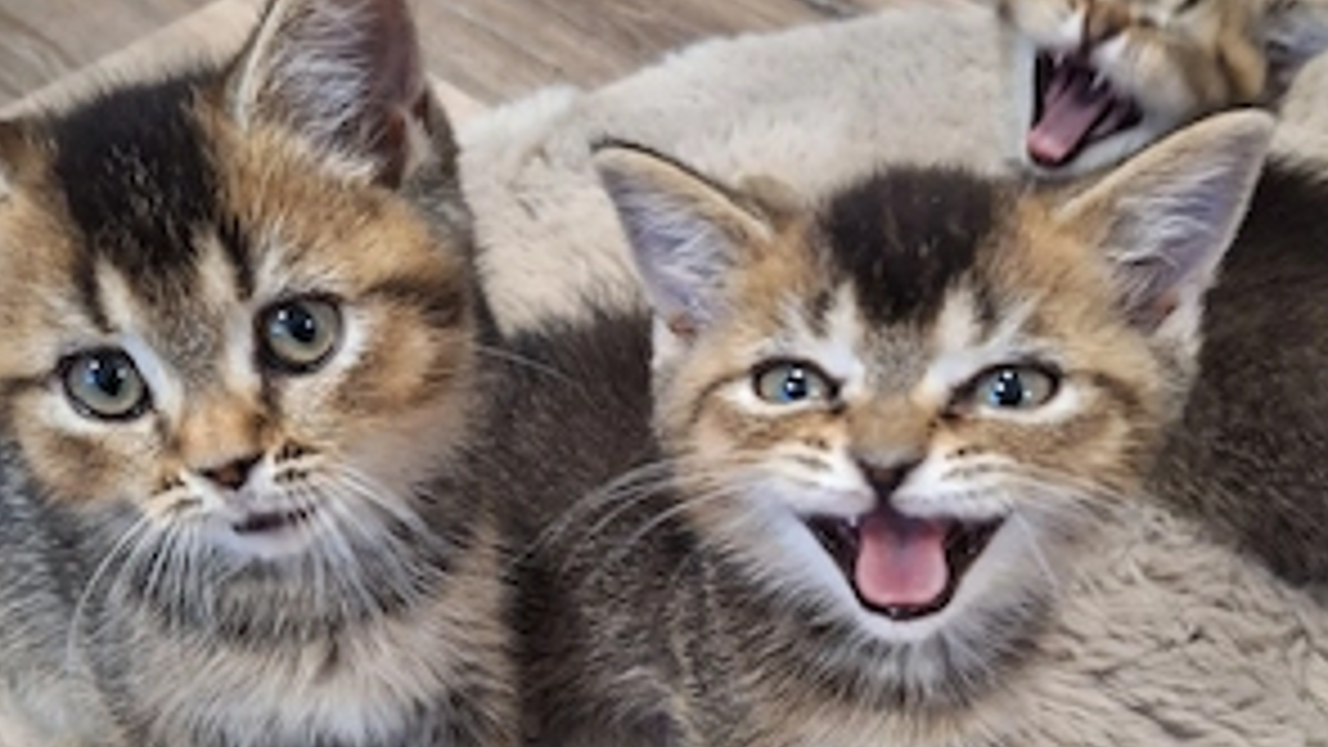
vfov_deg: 34.0
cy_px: 554
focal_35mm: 34
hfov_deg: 58.0
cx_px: 666
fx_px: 1197
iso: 400
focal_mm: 5.54
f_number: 1.8
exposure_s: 1/25
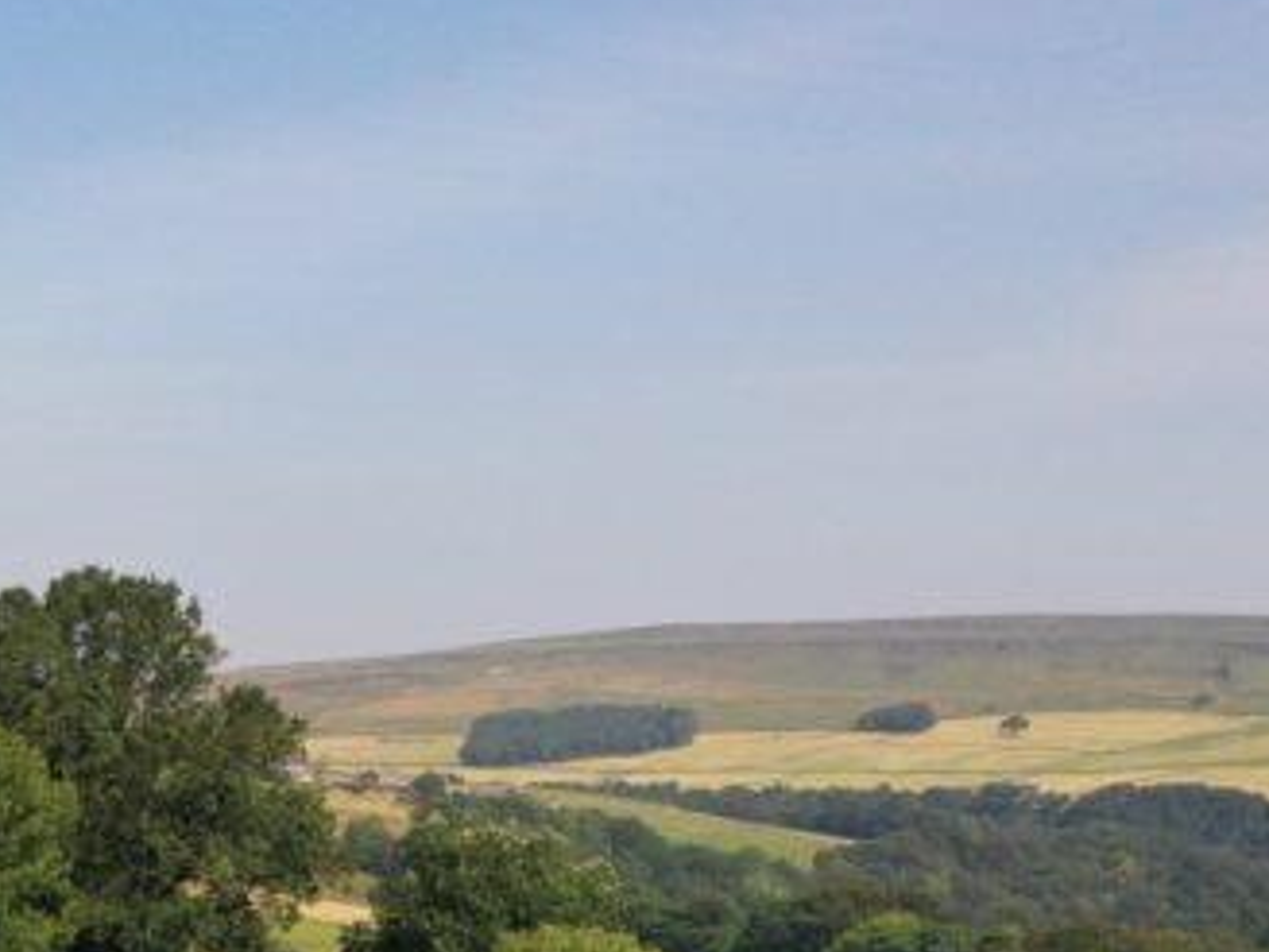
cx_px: -638
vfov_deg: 17.4
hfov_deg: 20.1
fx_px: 3079
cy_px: 826
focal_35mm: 84
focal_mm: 10.26
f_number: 4
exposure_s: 1/100
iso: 400
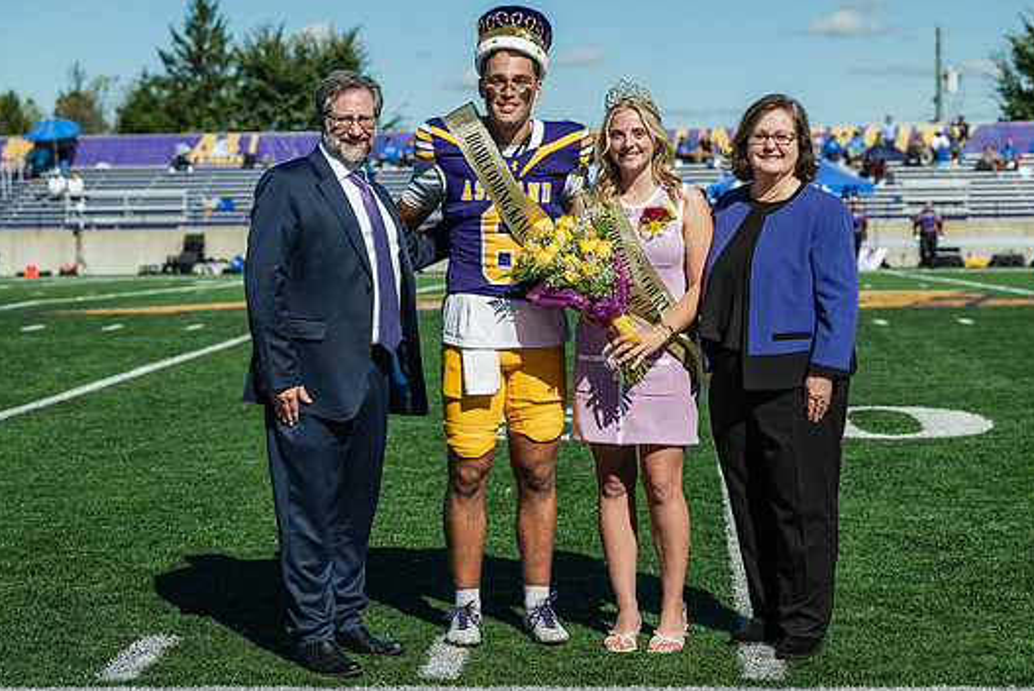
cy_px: 313
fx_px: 2213
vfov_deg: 17.7
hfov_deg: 26.3
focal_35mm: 77
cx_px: 530
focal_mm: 70
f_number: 4
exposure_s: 1/1250
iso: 100
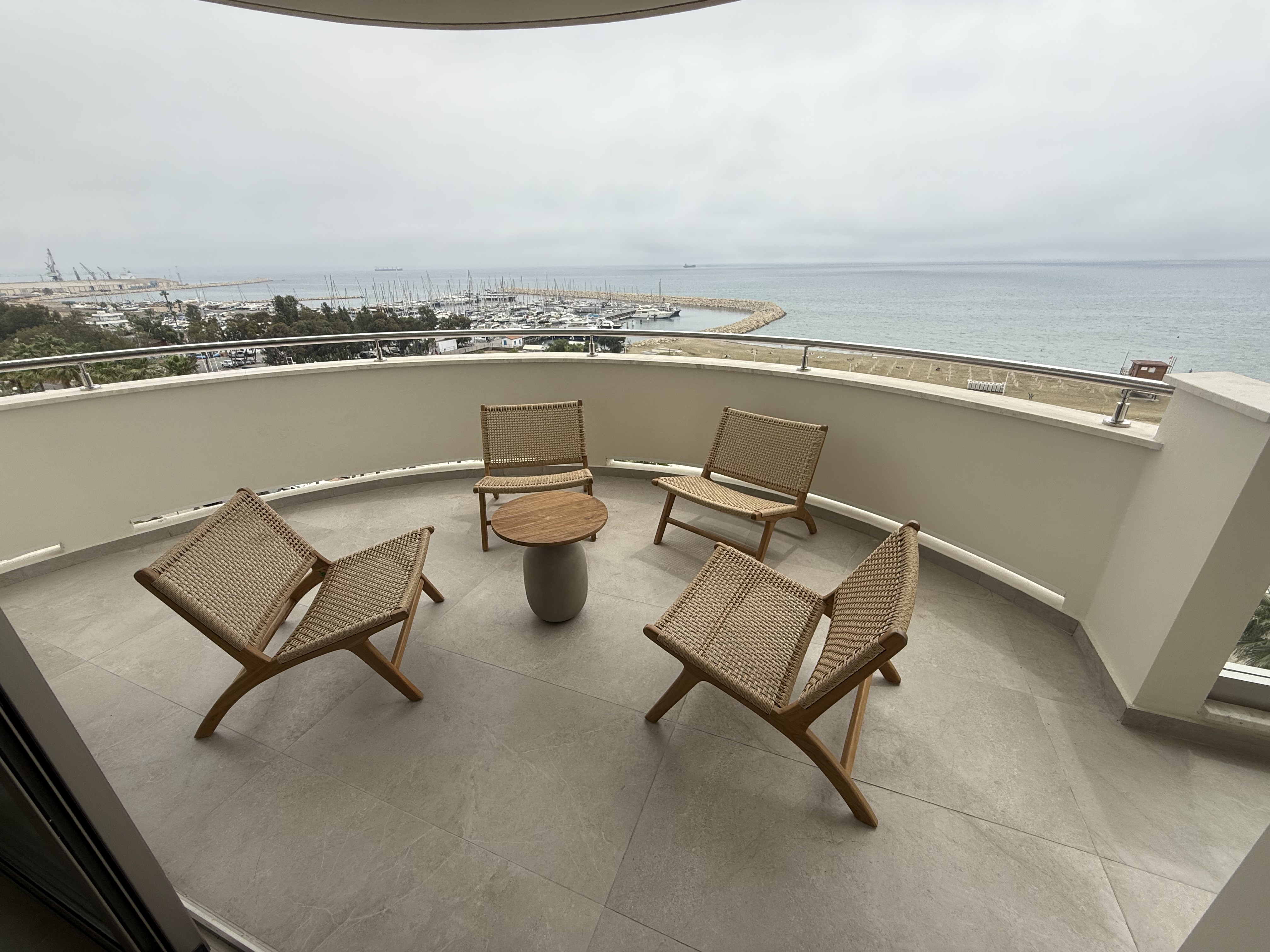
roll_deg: +0.7
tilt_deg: -22.3
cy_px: 476
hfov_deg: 102.1
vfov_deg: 85.7
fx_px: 514
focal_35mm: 14
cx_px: 635
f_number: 2.2
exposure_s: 1/1431
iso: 50
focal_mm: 2.22
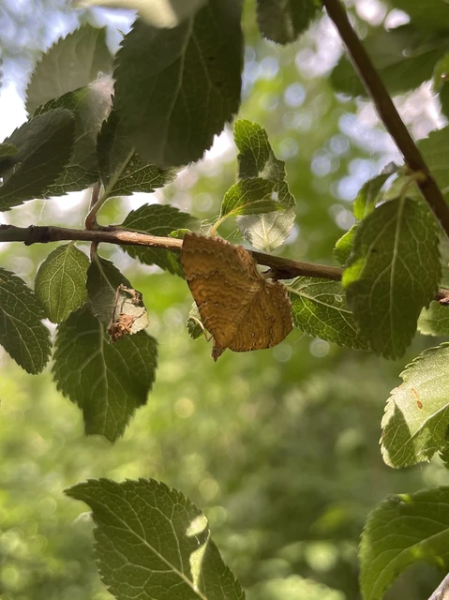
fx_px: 450
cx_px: 224
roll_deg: +6.7
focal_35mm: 26
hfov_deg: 53.0
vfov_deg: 67.3
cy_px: 300
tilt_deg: +17.5
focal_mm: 4.2
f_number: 1.6
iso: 32
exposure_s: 1/121
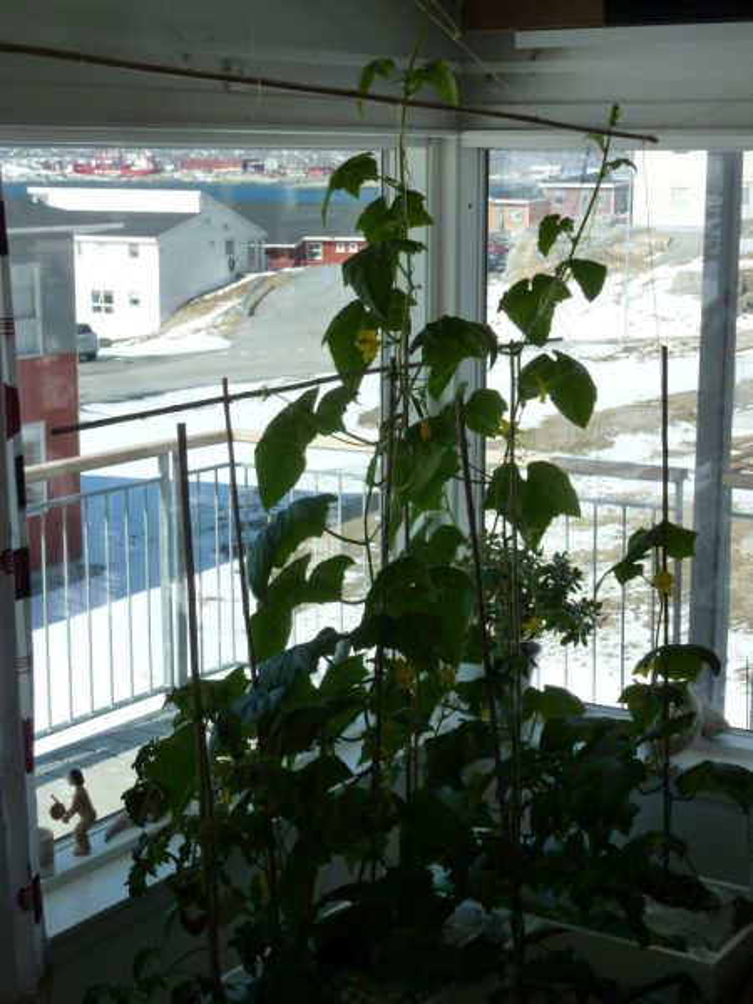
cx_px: 376
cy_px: 502
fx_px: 1827
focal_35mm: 63
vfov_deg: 30.7
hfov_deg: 23.3
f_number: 4.5
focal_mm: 10.3
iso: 125
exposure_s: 1/500
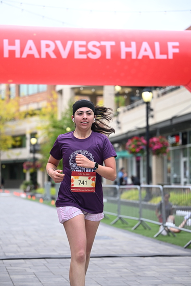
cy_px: 143
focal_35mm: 82
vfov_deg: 24.8
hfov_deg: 16.7
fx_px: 652
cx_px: 96
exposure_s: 1/1600
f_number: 2.8
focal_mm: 82
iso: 640
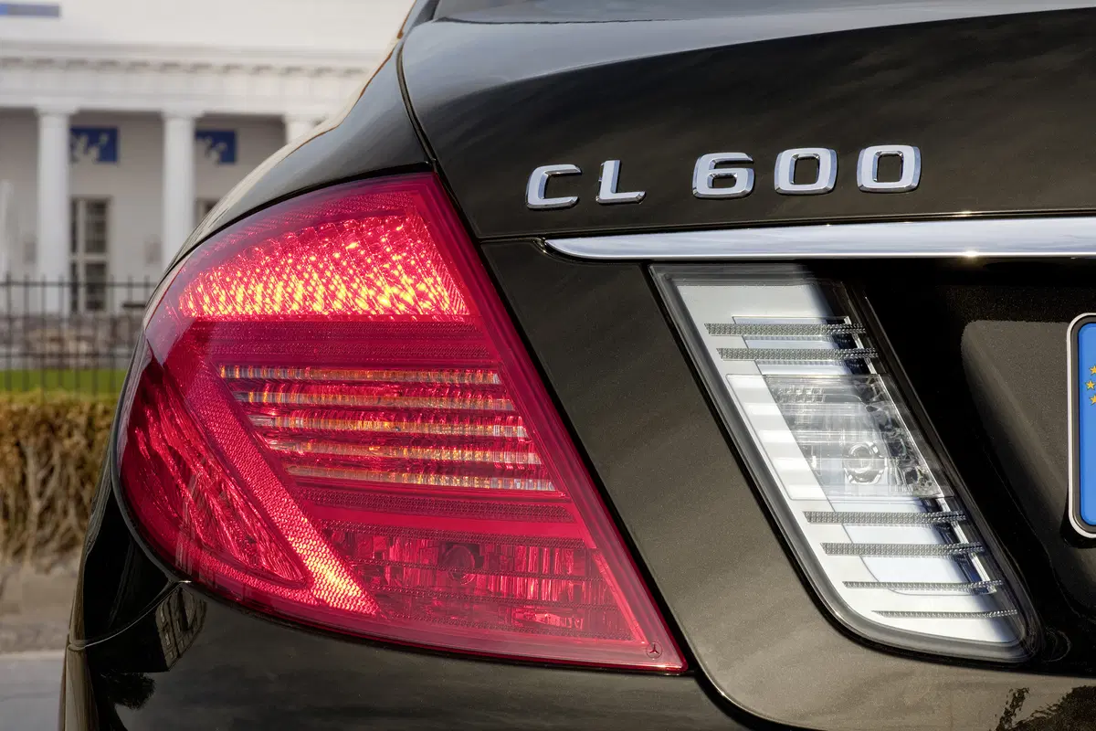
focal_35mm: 105
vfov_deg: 13.0
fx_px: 3196
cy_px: 366
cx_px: 548
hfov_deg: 19.5
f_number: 22
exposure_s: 1/20
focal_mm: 105
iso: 100
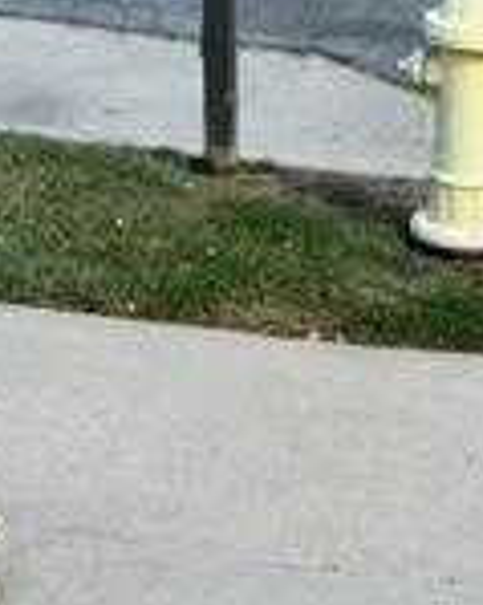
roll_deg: -1.8
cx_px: 365
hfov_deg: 14.1
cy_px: -138
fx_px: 1950
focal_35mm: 109
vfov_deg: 16.8
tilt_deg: -8.1
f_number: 1.5
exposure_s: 1/2404
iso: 50
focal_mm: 5.7
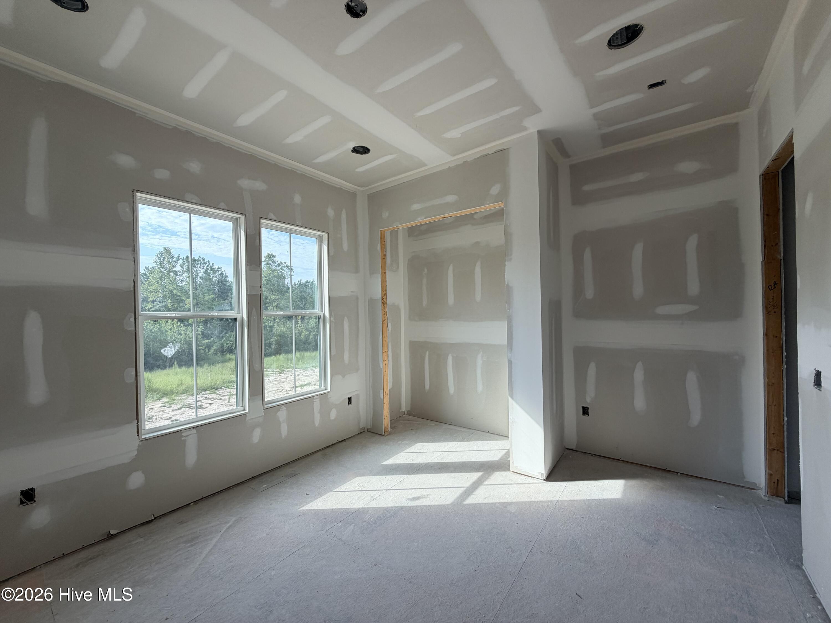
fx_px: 336
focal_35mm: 14
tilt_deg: -0.4
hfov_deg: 102.1
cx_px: 416
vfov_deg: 85.7
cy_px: 312
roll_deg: +2.0
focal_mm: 2.22
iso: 50
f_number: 2.2
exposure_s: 1/331
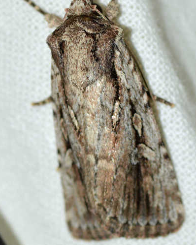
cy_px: 106
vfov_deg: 10.7
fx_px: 1313
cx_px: 99
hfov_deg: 8.5
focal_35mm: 181
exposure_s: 1/200
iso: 400
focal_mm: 100
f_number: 14
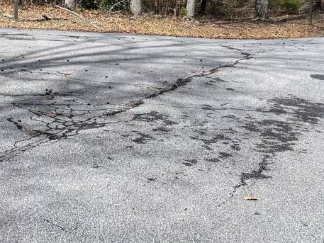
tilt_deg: -6.2
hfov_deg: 26.4
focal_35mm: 70
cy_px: -69
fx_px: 655
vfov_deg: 19.5
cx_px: 7
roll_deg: -0.8
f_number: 1.6
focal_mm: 5.1
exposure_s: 1/2247
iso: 32
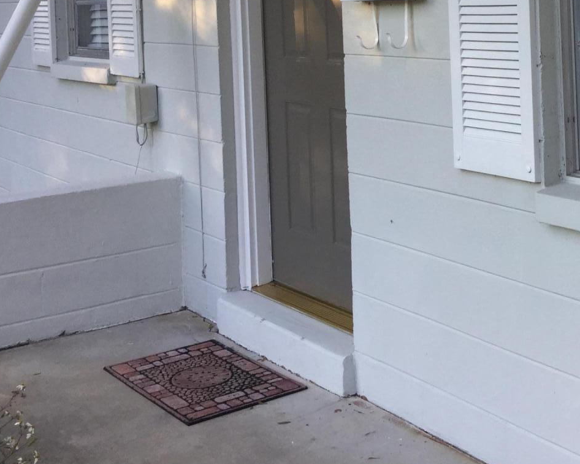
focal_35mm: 64
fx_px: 1098
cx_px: 457
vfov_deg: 23.0
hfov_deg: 29.0
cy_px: 20
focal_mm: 3.3
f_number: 2.4
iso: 32
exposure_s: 1/120
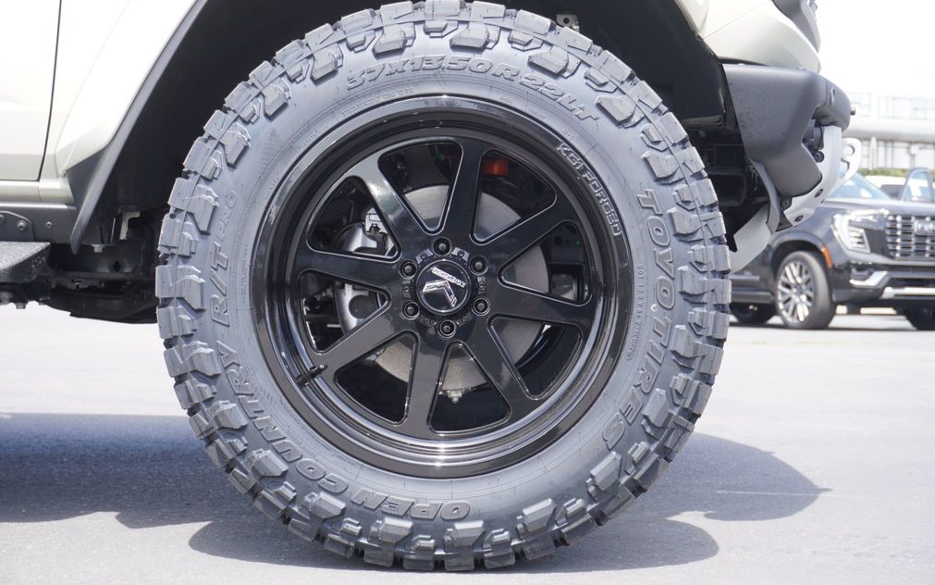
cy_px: 274
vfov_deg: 20.5
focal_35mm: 64
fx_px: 1619
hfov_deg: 32.2
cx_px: 473
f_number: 5.6
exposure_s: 1/80
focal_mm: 41
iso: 100
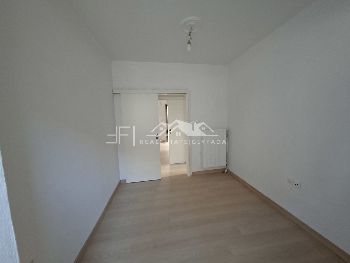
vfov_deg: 89.9
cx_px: 175
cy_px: 132
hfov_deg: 106.2
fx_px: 131
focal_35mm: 13
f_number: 2.2
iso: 160
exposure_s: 1/24
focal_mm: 1.74
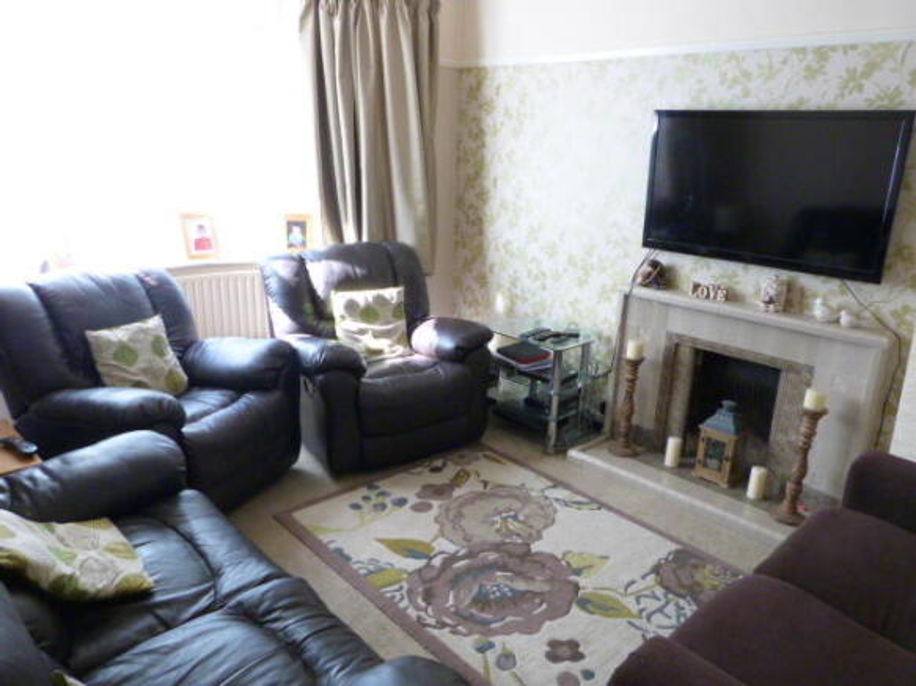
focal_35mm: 25
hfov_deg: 69.4
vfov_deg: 54.9
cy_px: 343
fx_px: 661
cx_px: 458
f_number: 2.8
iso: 400
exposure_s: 1/60
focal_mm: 4.5
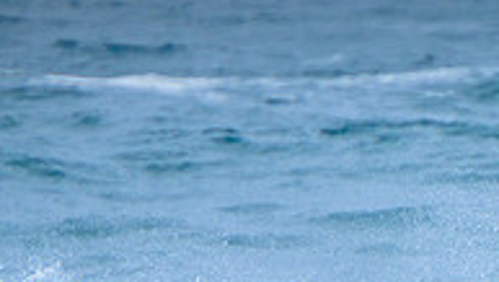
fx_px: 22886
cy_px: 445
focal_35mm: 1728
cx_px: 906
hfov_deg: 1.2
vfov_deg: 0.7
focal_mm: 400
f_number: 5.6
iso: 320
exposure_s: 1/2000
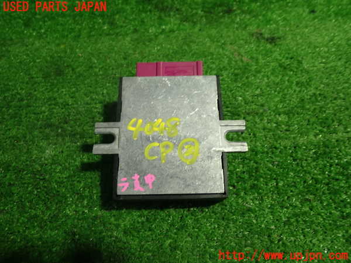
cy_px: 132
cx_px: 176
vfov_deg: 46.8
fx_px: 304
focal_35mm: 30
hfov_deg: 60.0
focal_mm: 5.4
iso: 200
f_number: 2.3
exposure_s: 1/40
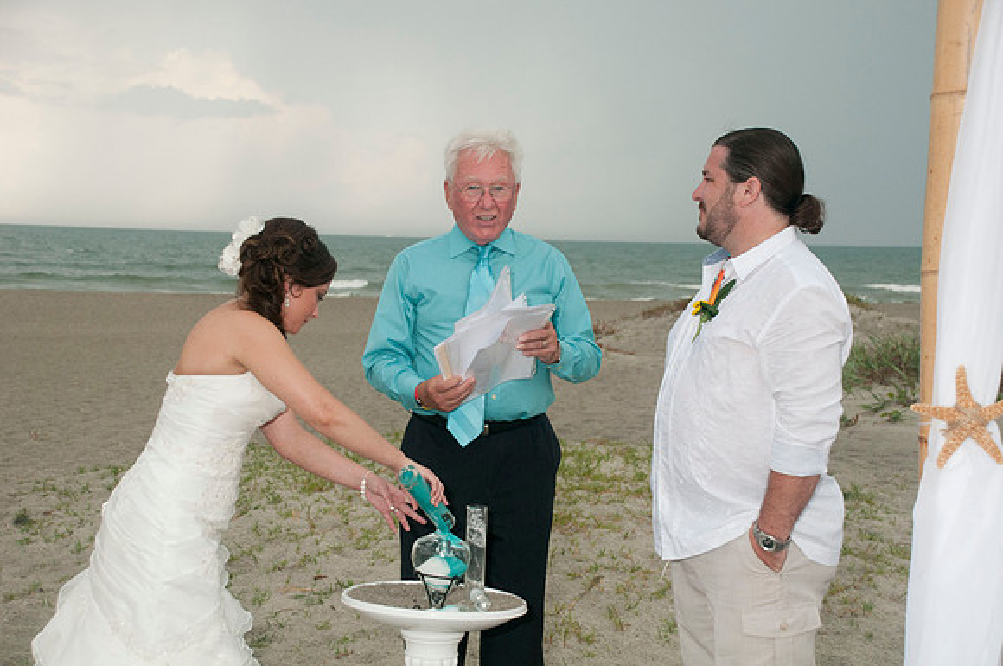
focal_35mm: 60
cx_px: 502
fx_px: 1669
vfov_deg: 22.6
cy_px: 333
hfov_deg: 33.4
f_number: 5.6
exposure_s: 1/160
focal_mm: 40
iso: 400
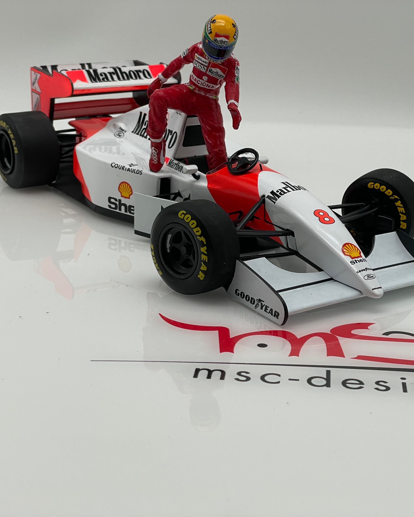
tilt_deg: -19.3
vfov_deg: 27.9
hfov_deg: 22.3
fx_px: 1041
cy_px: 258
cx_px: 292
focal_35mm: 68
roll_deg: -3.6
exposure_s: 1/150
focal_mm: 6
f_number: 2
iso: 64
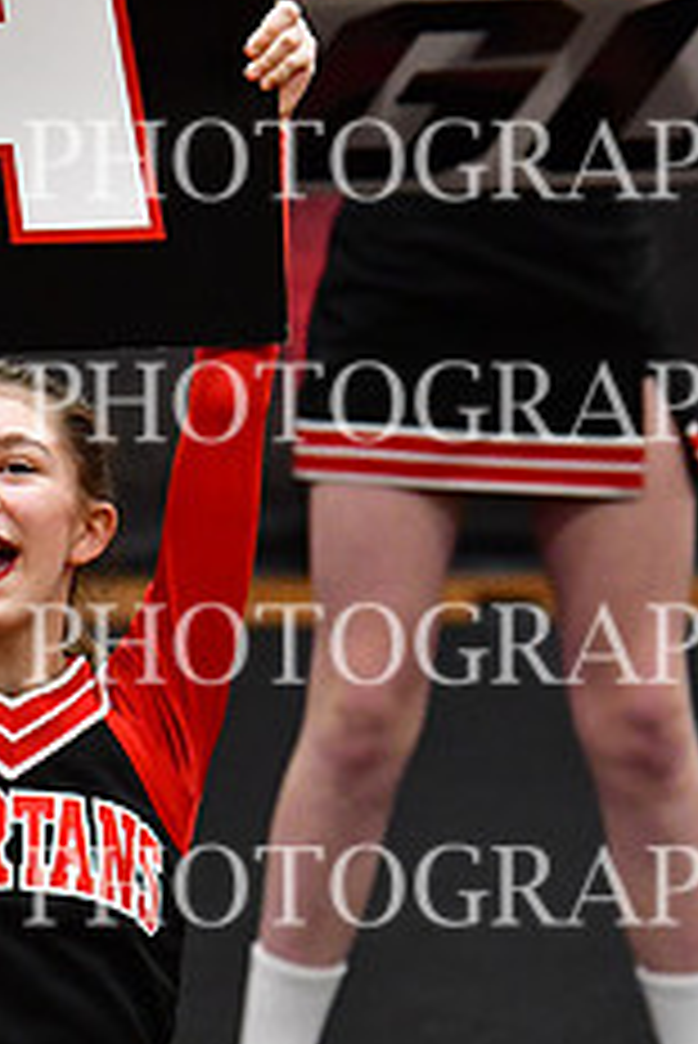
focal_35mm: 601
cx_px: -7
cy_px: 765
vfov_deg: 3.4
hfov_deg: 2.3
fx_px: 17452
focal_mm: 160
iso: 4000
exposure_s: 1/500
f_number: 3.5
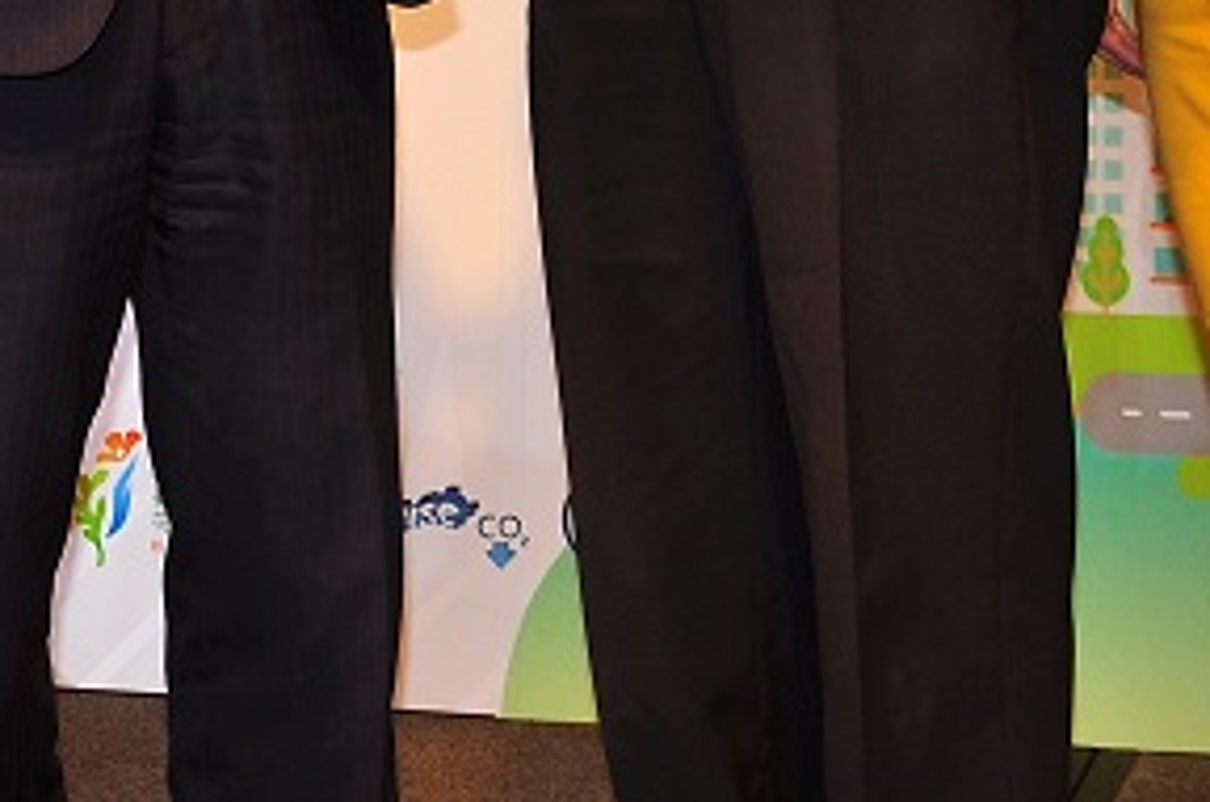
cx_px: 962
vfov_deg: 10.5
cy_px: -617
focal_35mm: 123
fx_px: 4127
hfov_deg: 16.6
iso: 200
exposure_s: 1/60
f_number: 3.8
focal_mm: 22
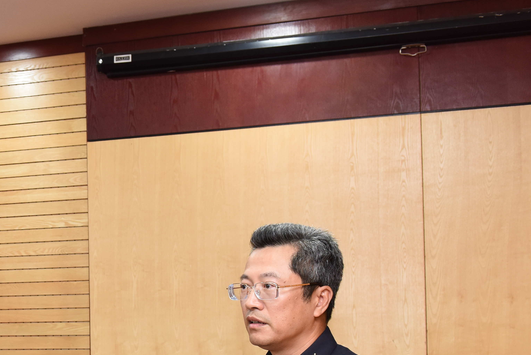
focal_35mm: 70
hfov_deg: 26.5
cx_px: -54
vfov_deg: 19.2
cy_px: 309
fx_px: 1033
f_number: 5
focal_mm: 29
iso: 1000
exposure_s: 1/60
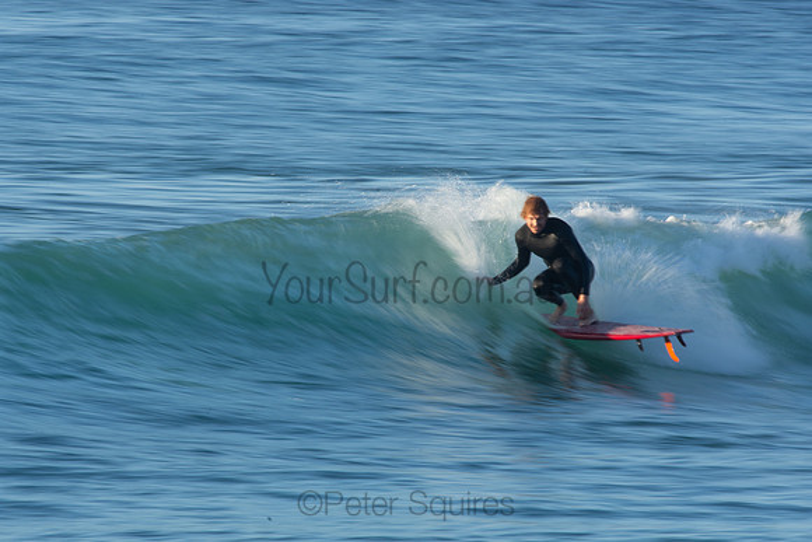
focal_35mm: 750
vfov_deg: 1.8
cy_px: 271
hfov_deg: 2.7
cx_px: 406
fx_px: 16920
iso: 100
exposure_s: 1/15
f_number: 25
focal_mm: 500
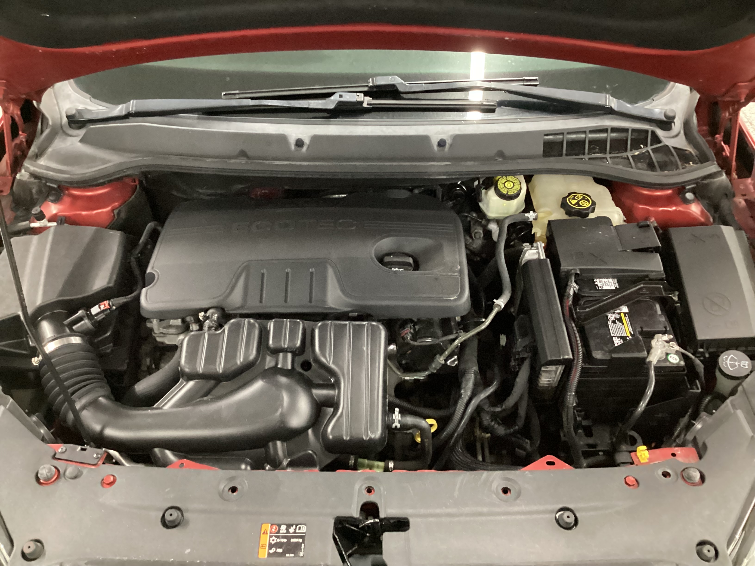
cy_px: 283
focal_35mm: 31
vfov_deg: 45.4
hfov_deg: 58.4
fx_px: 676
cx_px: 378
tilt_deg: -41.8
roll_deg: +1.4
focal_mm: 3.3
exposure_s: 1/20
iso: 640
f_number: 2.4
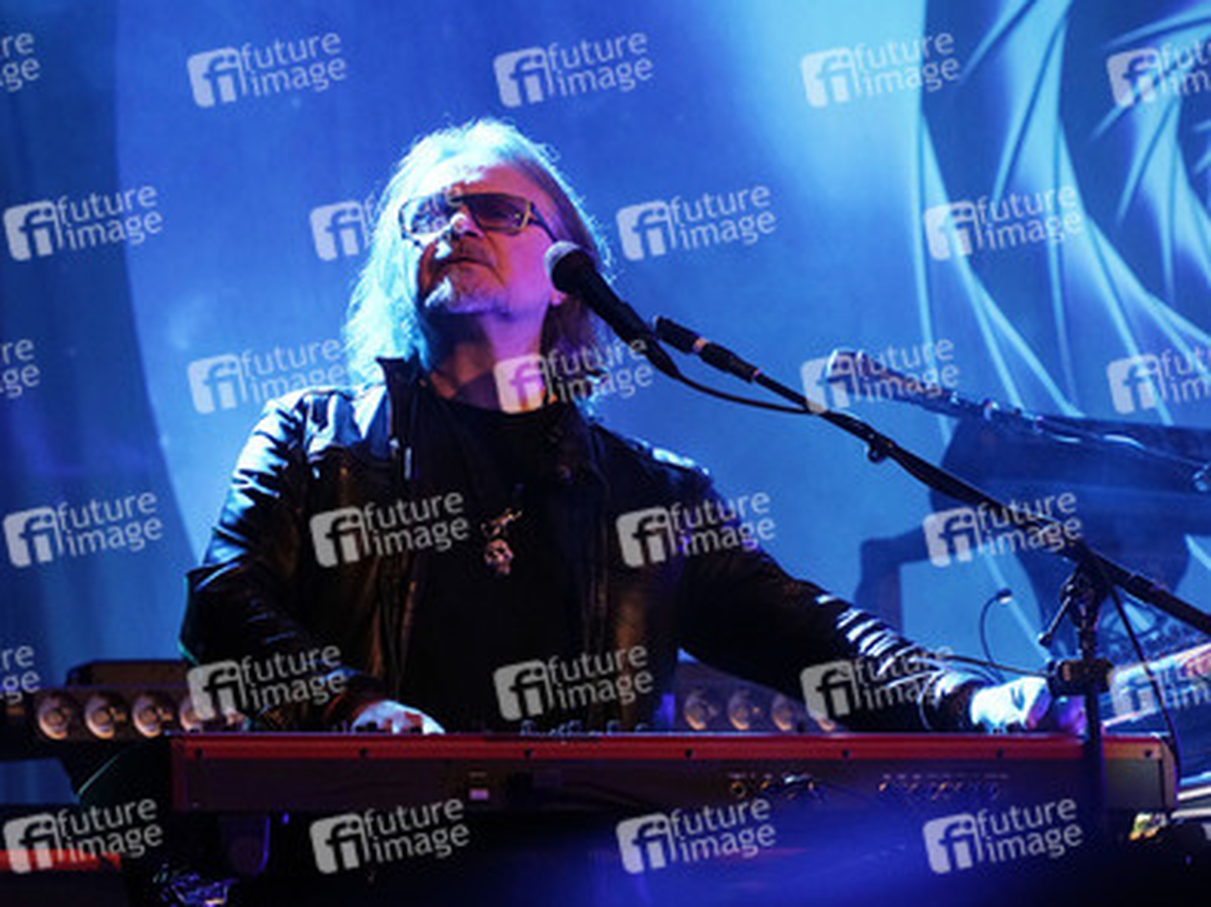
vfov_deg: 12.0
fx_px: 4302
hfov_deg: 16.0
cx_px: 615
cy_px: 454
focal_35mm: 123
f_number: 5.6
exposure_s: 1/320
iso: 2500
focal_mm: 112
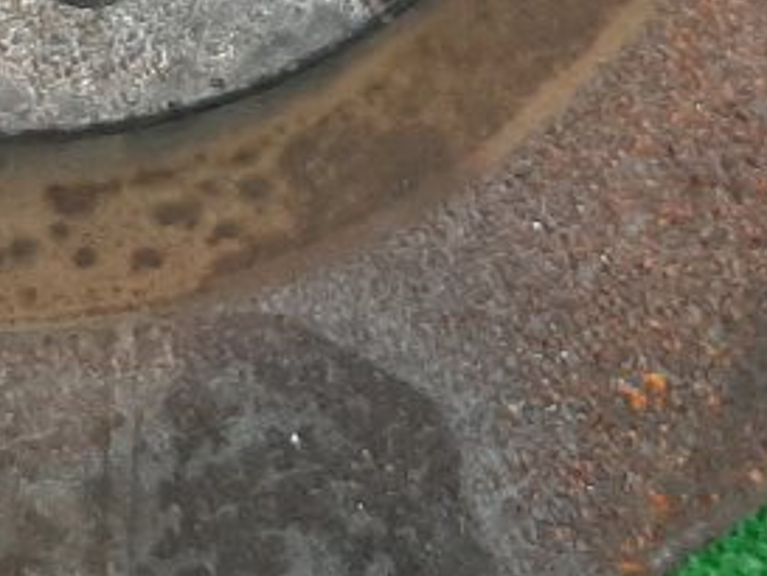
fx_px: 3037
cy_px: -551
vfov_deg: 10.1
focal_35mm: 137
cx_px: -188
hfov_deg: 13.9
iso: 152
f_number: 1.7
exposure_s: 1/50
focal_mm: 3.93
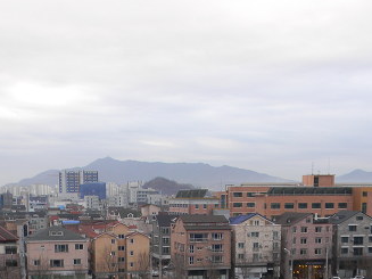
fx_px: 645
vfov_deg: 23.2
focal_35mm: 60
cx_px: 173
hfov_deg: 32.2
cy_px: 292
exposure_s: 1/21.1
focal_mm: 5
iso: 80
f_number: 3.5
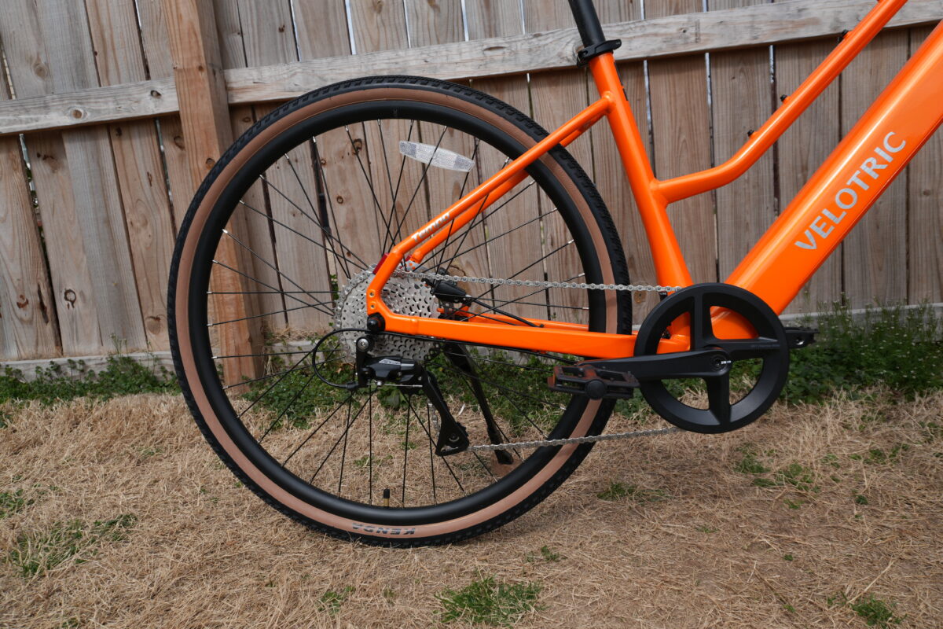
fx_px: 629
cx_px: 472
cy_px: 314
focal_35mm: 24
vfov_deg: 53.1
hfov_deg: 73.7
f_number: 4.5
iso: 100
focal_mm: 16
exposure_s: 1/320
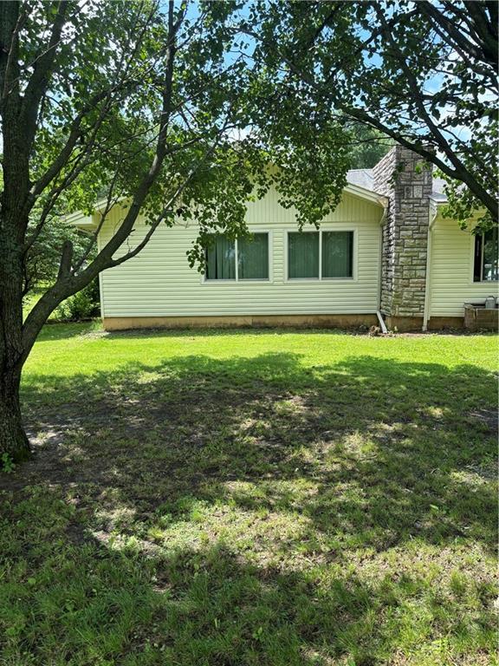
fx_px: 500
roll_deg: -0.3
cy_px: 333
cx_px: 250
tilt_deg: -6.1
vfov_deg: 67.3
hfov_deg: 53.1
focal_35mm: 26
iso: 50
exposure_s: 1/970
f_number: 1.6
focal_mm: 5.96
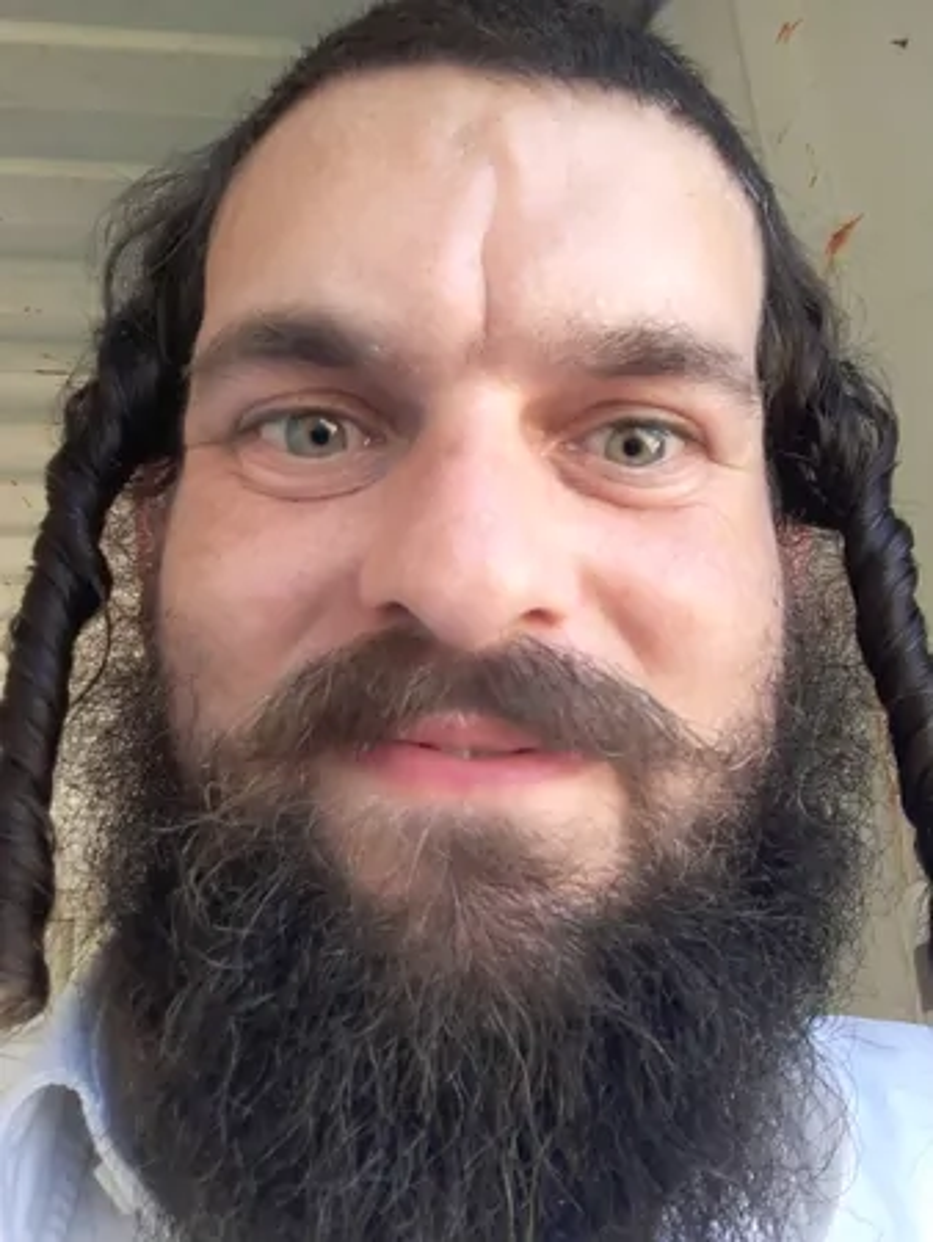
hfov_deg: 44.2
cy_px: 621
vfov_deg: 56.8
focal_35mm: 32
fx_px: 1149
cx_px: 466
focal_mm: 2.66
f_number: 2
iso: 64
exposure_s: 1/120
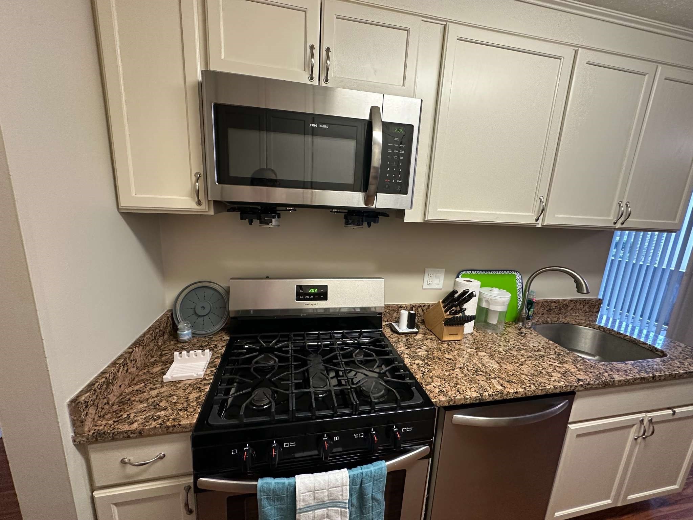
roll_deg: -2.6
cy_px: 260
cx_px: 346
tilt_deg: -11.8
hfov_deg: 102.1
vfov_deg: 85.7
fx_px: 280
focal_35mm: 14
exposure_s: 1/60
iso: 250
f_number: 2.2
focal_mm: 2.22
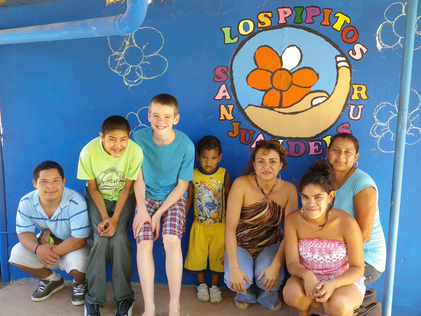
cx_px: 210
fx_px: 499
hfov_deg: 45.8
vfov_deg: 35.1
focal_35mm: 41
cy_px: 158
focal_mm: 7.3
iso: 100
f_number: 3.9
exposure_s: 1/50
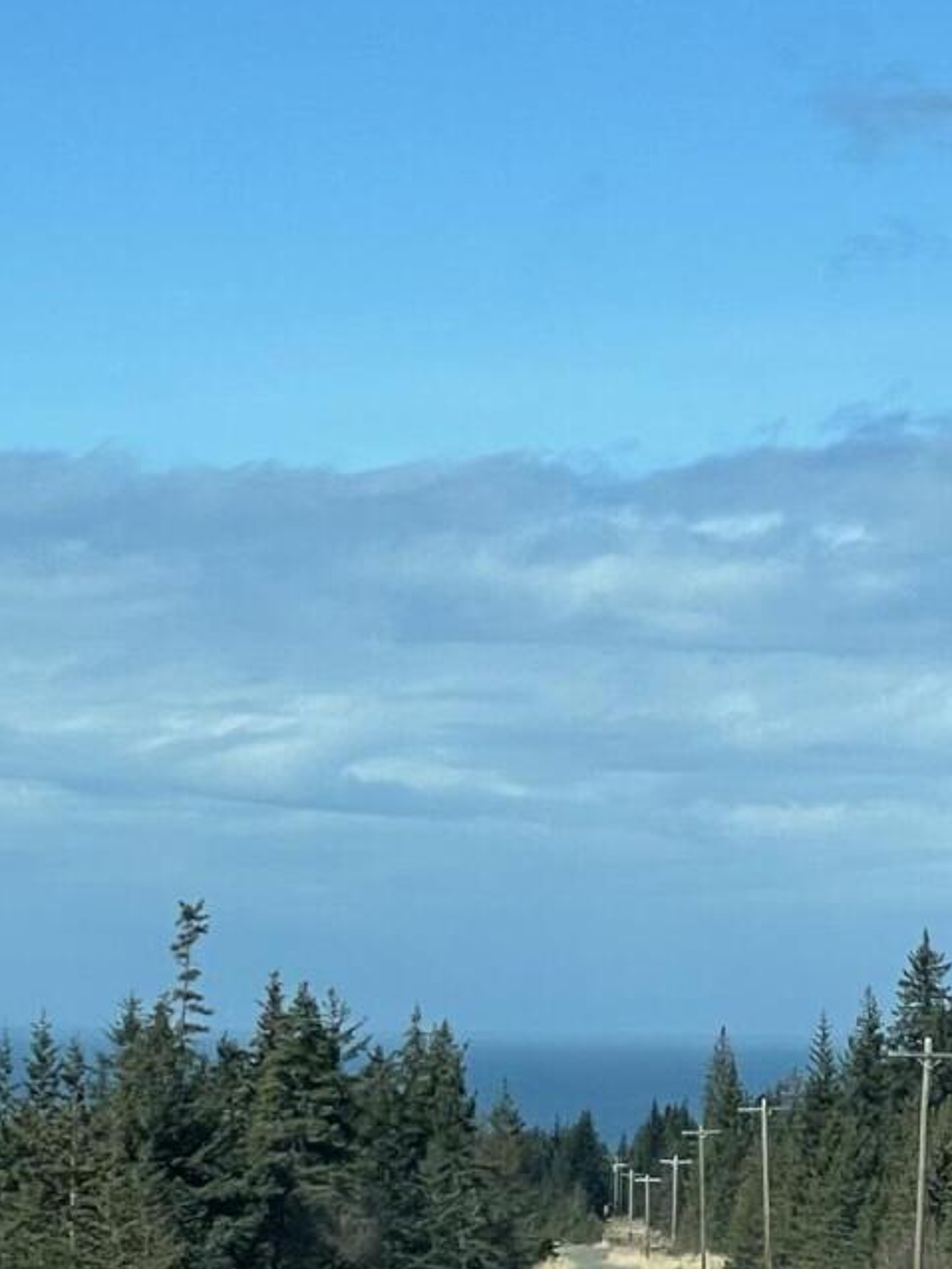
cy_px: 855
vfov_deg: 12.1
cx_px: 725
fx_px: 5973
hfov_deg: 9.1
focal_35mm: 163
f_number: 2
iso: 25
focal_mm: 6
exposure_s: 1/1712
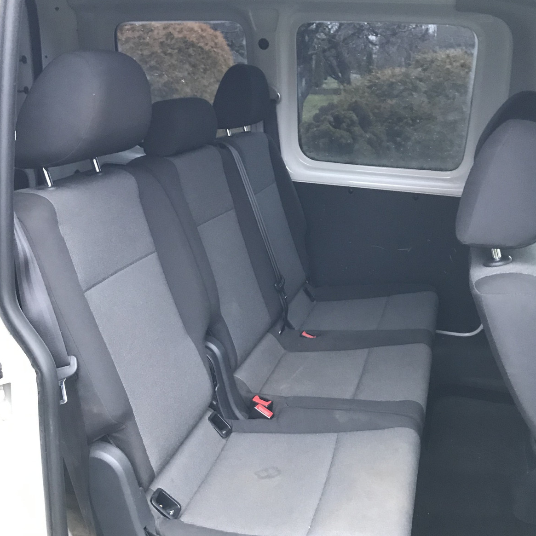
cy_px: 285
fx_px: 596
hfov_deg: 48.5
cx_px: 268
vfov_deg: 48.4
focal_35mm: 34
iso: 100
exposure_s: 1/9
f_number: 1.8
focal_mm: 3.99
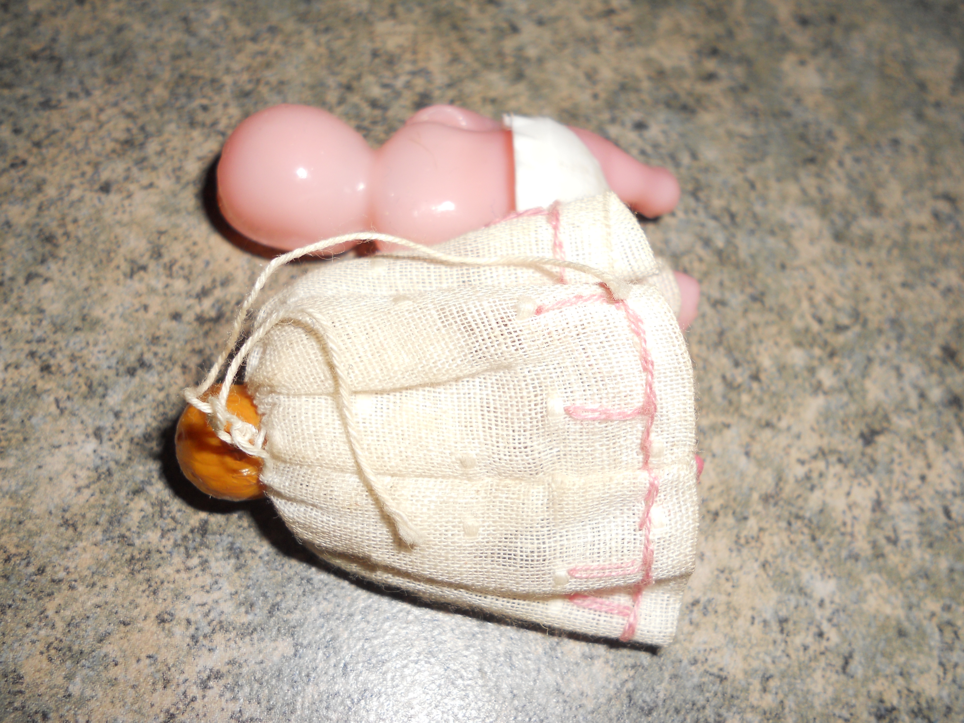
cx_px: 482
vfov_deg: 44.2
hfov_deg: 56.8
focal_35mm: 32
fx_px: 891
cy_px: 362
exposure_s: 1/25
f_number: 8.8
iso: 80
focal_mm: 5.8
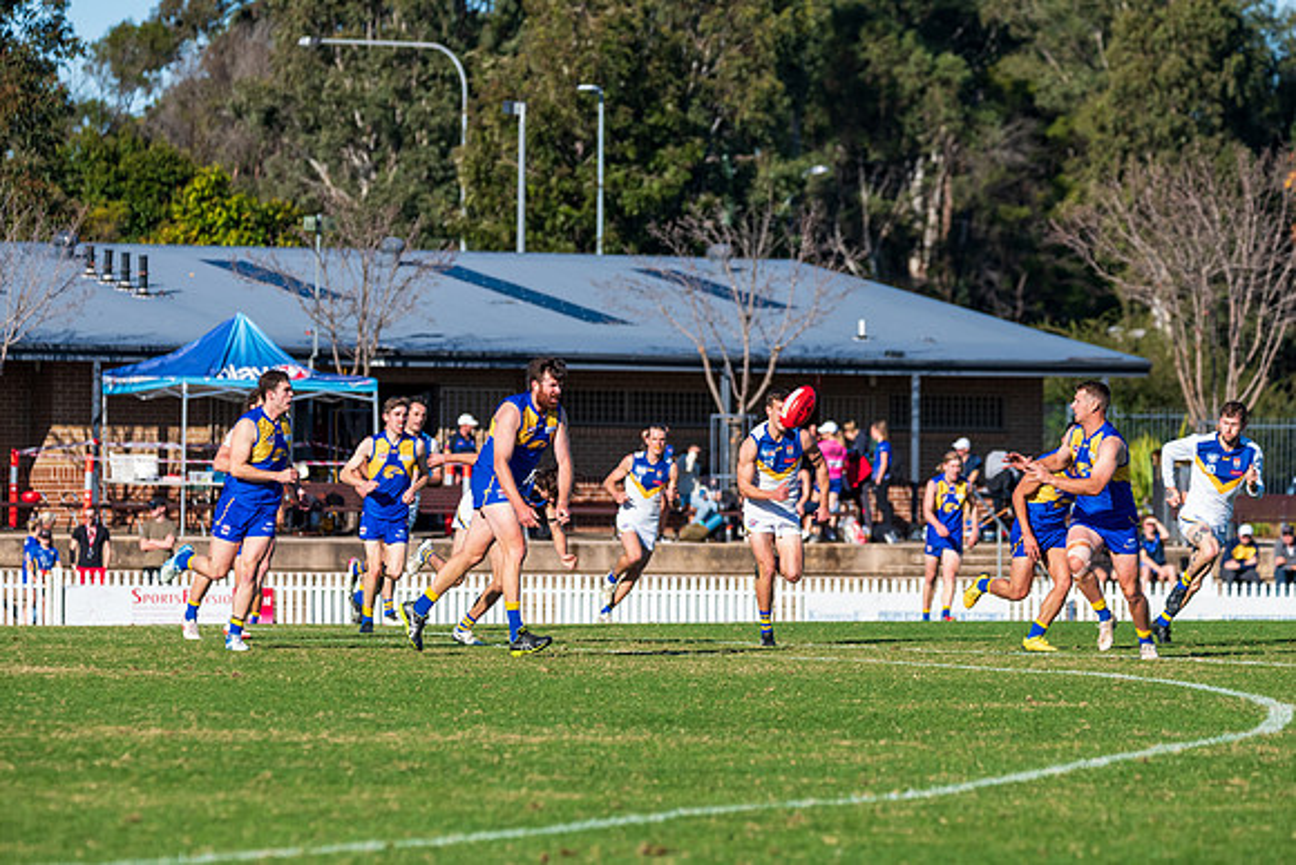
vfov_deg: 5.0
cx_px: 614
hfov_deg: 7.5
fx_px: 9875
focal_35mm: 274
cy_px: 421
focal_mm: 260
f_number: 8
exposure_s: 1/2000
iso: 800
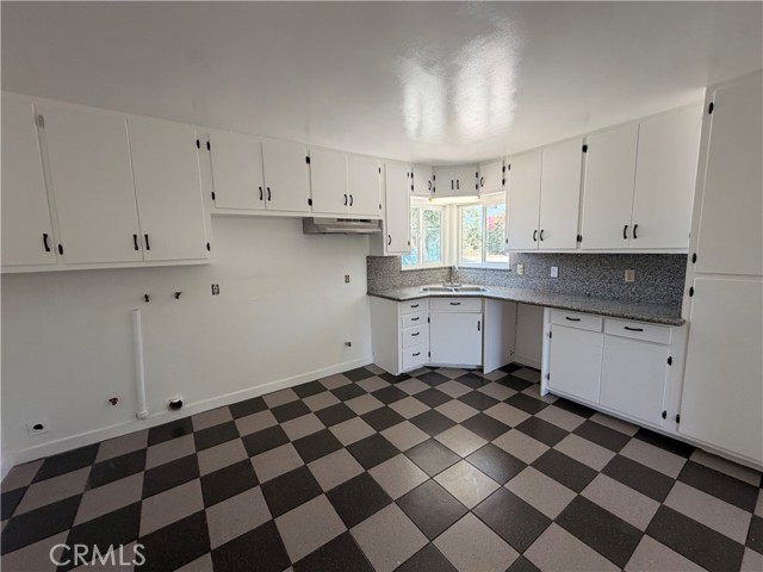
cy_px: 286
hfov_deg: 102.1
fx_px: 309
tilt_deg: -7.3
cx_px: 382
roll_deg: +2.0
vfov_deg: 85.7
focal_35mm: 14
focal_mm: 2.22
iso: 125
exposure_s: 1/120
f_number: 2.2
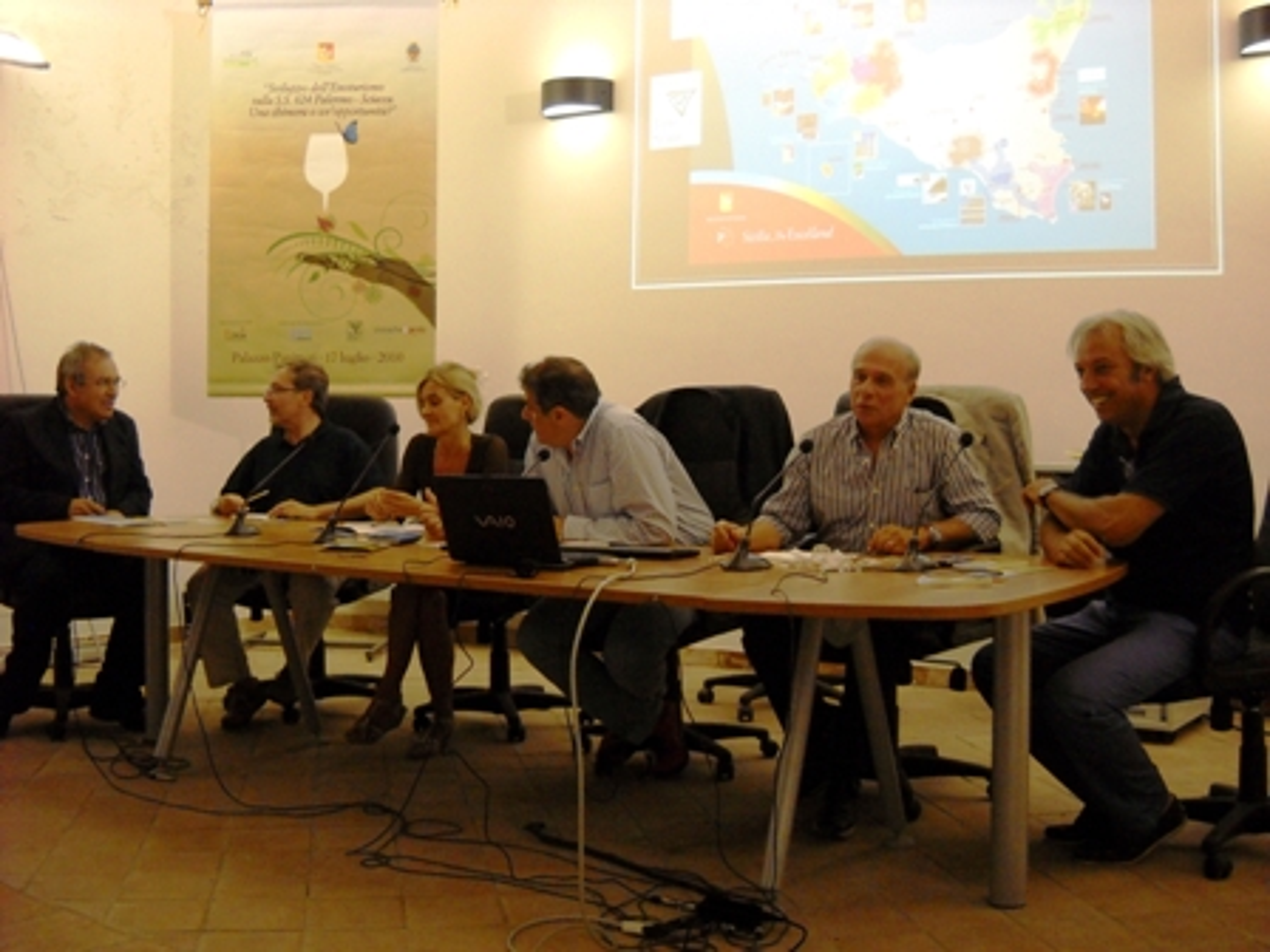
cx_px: 635
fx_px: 1504
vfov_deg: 35.1
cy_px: 476
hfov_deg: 45.8
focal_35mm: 41
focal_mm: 6.72
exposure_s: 1/54
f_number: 3.1
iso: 400
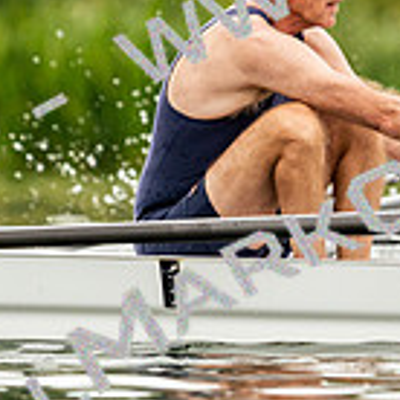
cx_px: 472
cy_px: 91
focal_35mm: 1960
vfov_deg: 0.9
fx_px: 25624
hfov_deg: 0.9
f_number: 6.3
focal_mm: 547
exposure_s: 1/2000
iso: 640
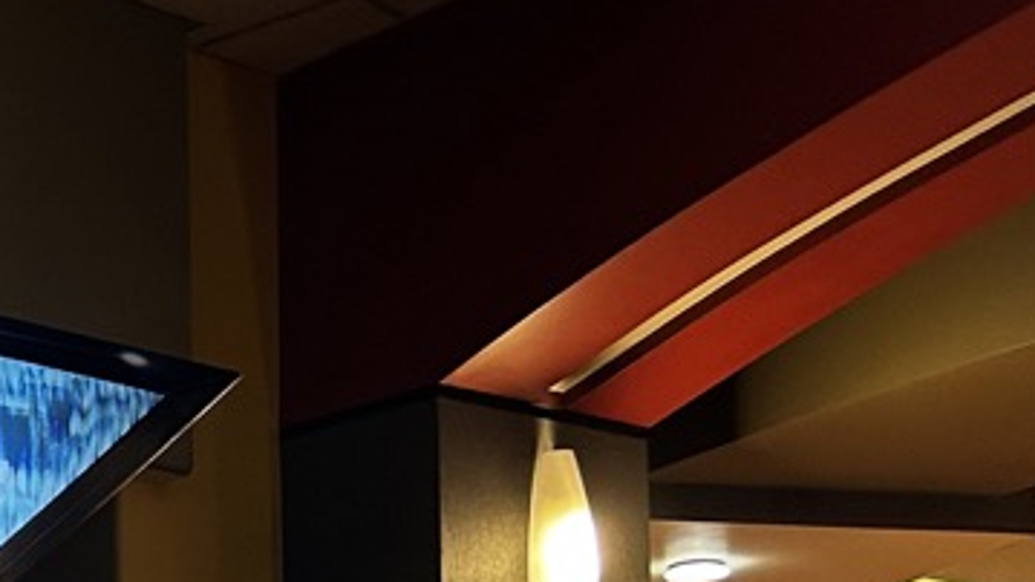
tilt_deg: +4.5
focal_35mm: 101
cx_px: -493
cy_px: 942
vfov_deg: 11.4
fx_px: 2772
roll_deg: +0.0
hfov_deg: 18.8
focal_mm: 5.7
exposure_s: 1/60
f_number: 1.5
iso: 125
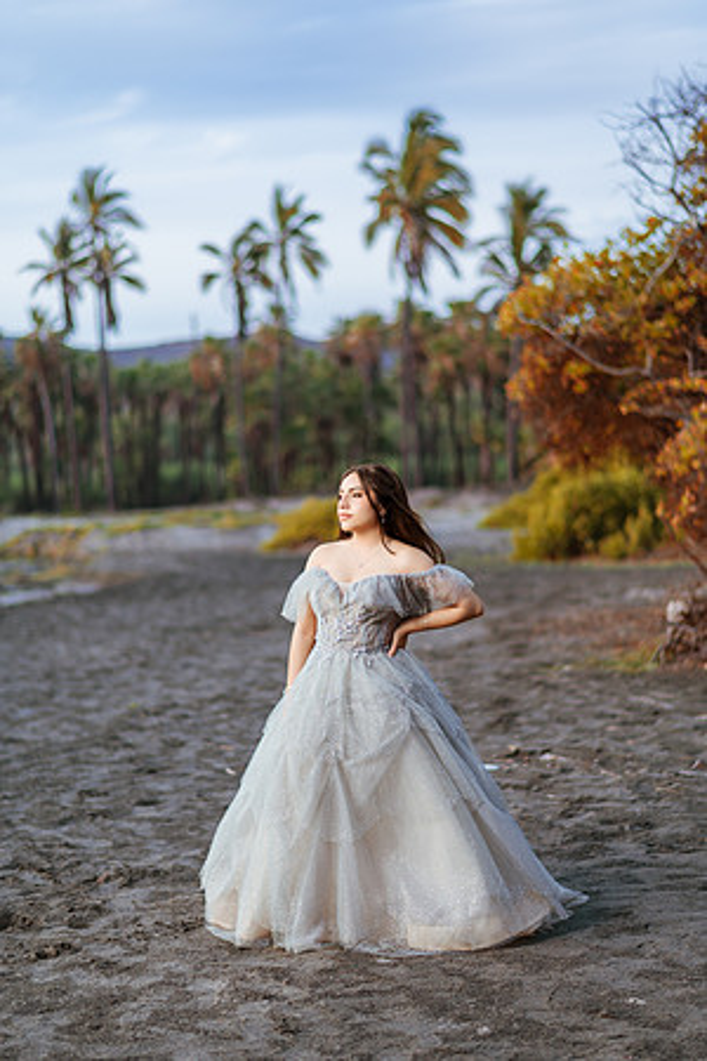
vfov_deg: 34.5
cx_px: 354
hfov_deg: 23.4
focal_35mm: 58
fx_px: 1708
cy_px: 530
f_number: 1.4
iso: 100
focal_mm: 58
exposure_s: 1/1250
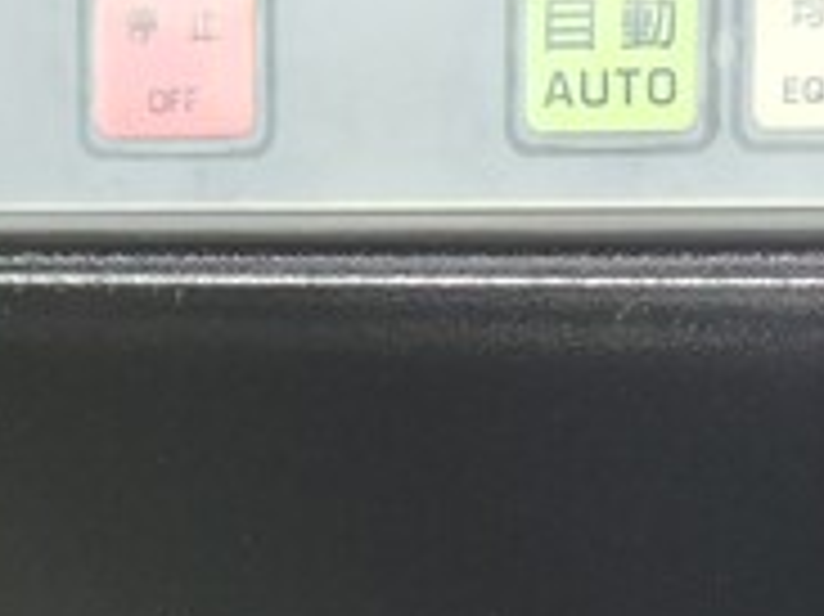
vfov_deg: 11.4
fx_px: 2997
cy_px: 818
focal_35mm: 126
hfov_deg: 15.5
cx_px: 716
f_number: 1.8
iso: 80
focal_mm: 5.4
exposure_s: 1/60
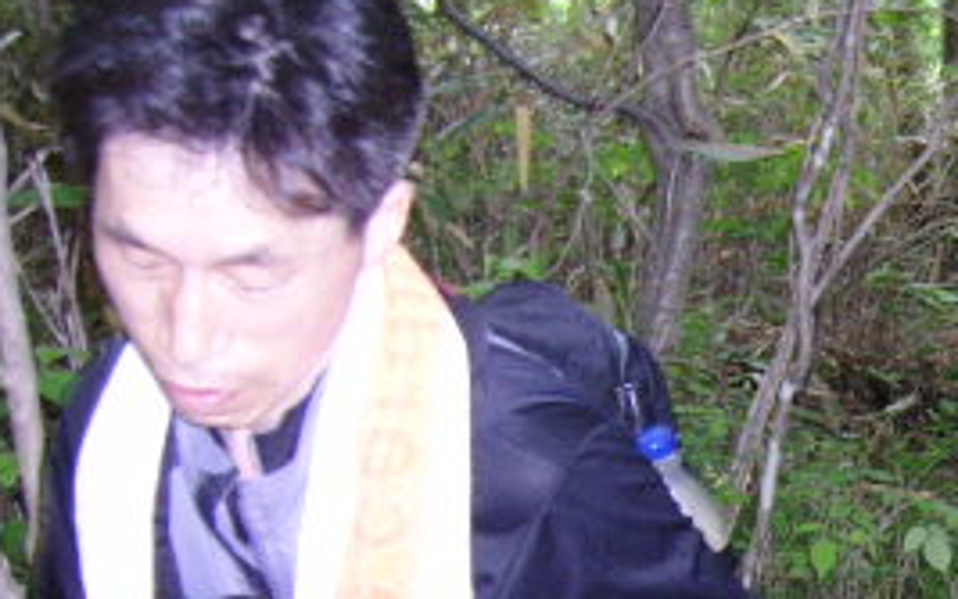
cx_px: 1015
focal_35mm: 89
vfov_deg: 14.5
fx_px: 2324
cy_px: 552
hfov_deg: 22.2
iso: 282
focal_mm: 5.95
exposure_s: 1/30
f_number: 2.8
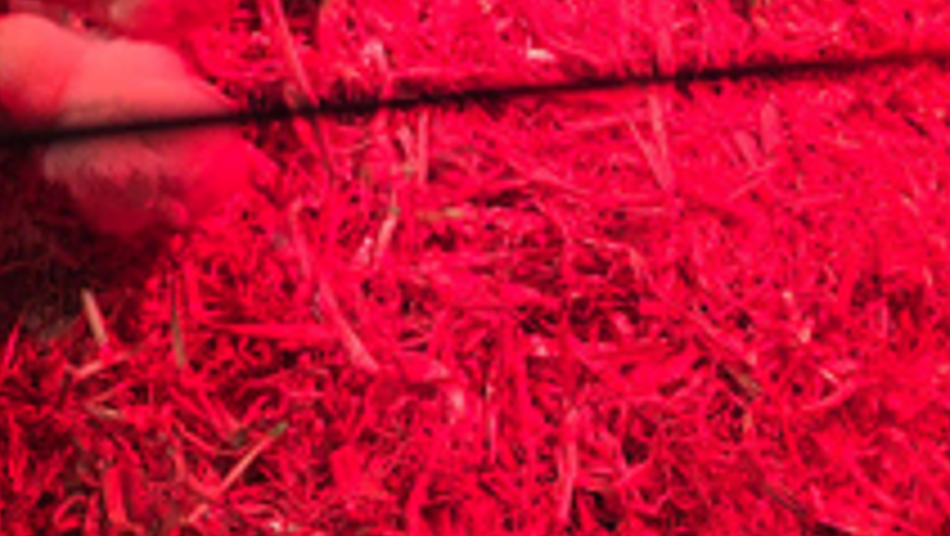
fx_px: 1412
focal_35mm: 56
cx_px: 160
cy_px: -209
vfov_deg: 19.4
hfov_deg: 35.7
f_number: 1.8
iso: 80
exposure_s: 1/100
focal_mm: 5.4
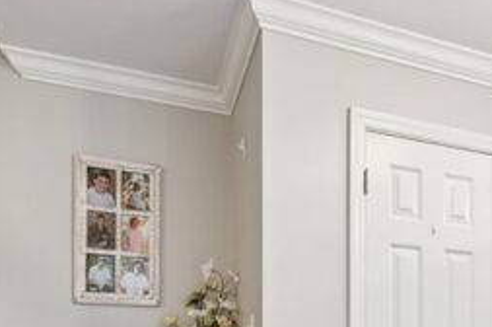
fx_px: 519
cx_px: 366
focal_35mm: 38
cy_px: 369
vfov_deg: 30.8
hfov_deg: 48.9
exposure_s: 1/2
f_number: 5.6
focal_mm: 12
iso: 50
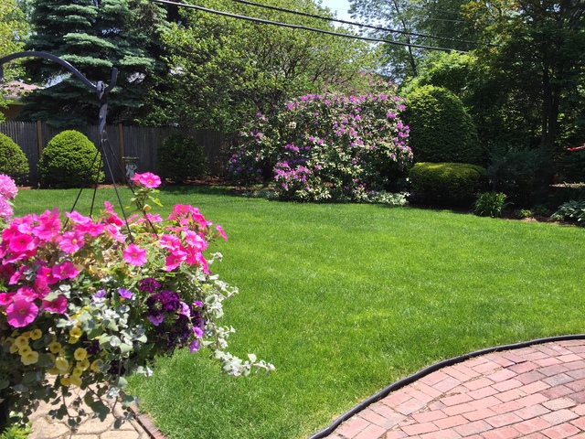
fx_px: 490
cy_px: 220
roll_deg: -1.0
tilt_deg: -8.6
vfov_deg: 48.2
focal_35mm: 29
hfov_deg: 61.7
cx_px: 292
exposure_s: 1/920
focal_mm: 4.15
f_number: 2.2
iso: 32
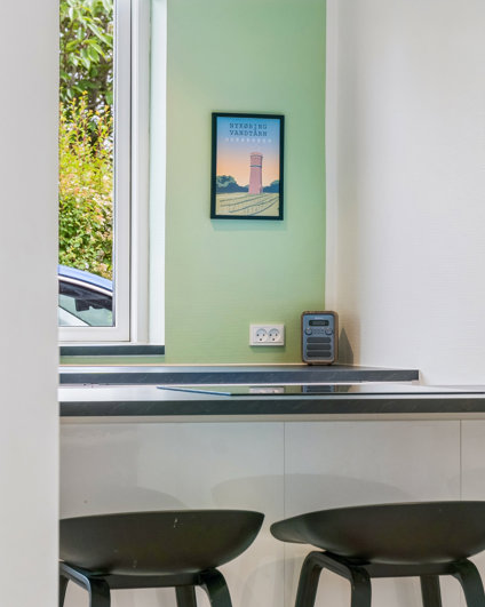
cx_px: 329
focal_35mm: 134
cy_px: 304
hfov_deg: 11.5
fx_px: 2402
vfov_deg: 14.4
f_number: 8
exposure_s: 1/200
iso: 200
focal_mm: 63
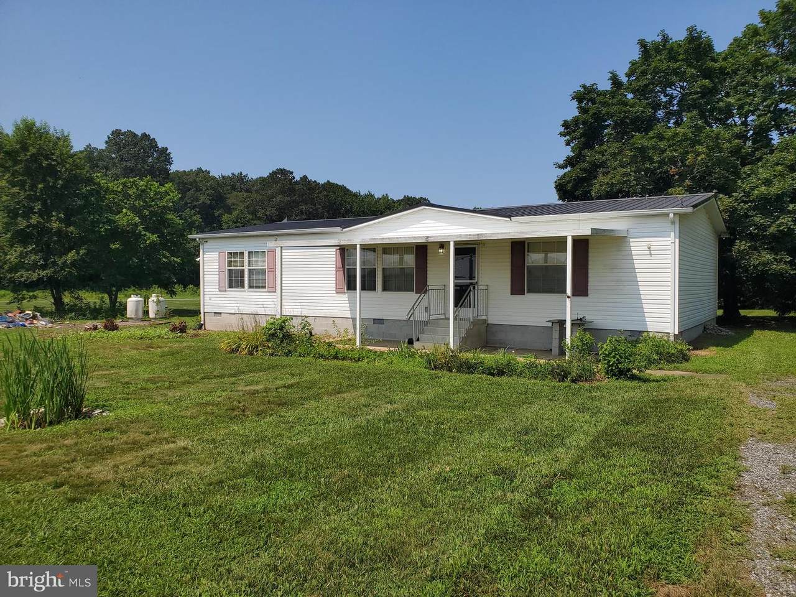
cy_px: 298
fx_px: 598
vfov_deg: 53.1
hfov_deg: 67.3
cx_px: 398
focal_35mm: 26
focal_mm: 4.3
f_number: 2.4
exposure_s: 1/2590
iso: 50
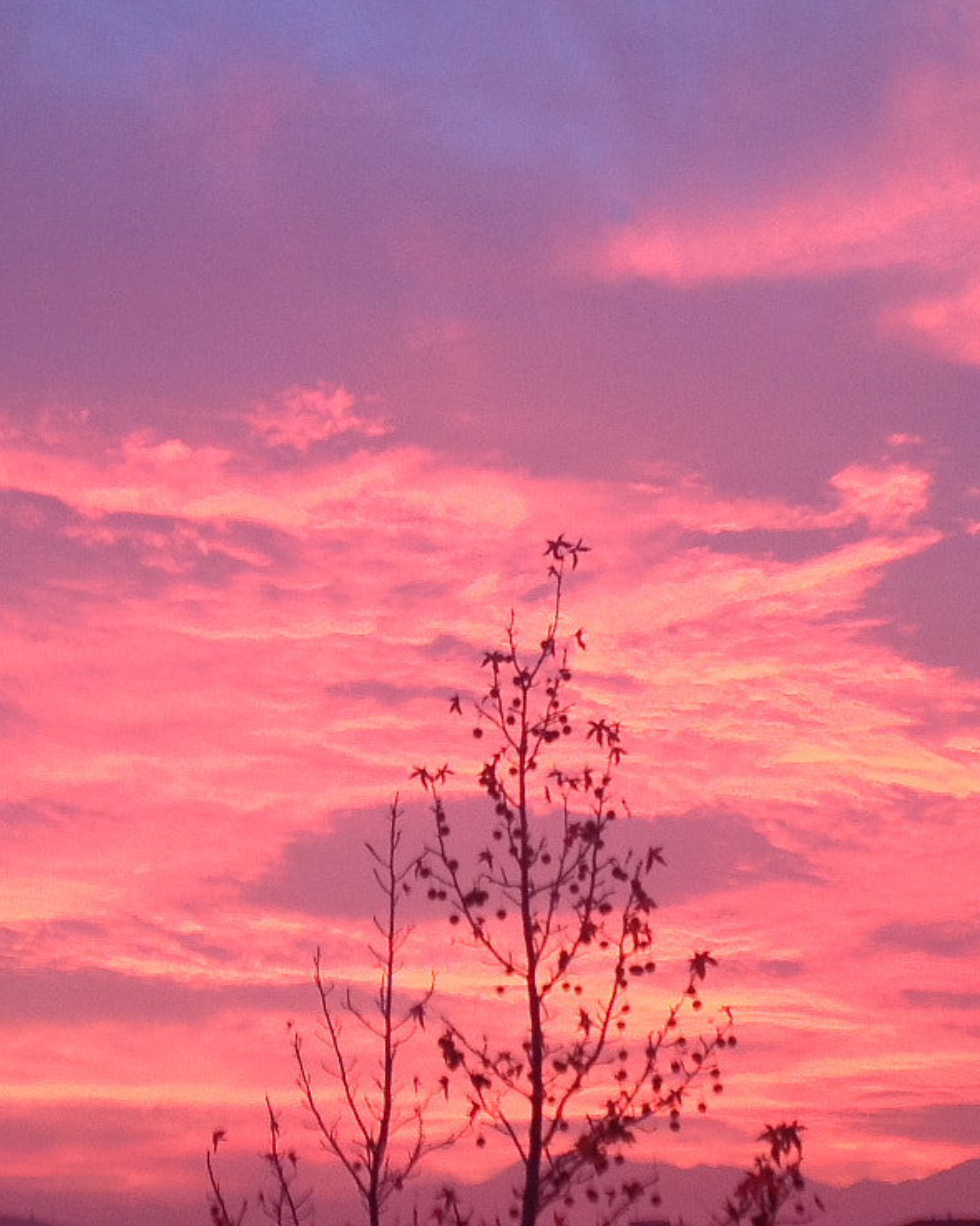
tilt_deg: +11.0
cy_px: 880
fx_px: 2684
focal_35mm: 74
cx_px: 475
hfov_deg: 20.7
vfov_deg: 25.5
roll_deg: -1.0
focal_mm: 4.28
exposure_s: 1/15
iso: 64
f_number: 2.4
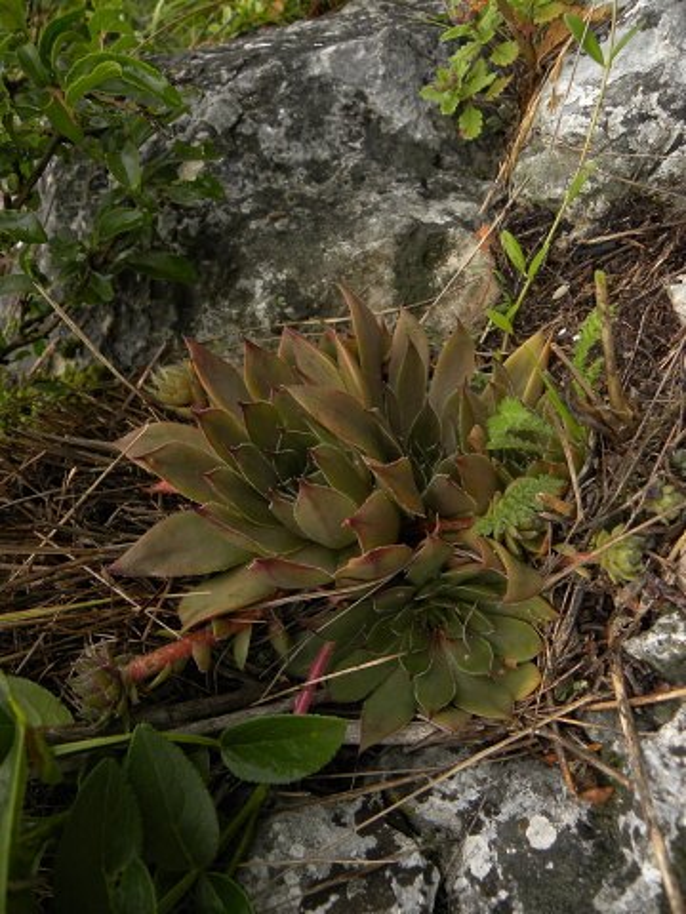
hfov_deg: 53.1
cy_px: 457
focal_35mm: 26
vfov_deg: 67.3
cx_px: 343
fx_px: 687
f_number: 2.8
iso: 64
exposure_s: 1/200
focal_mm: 4.6
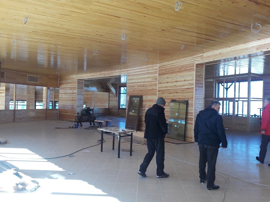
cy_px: 101
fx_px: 218
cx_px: 135
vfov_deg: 49.7
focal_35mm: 28
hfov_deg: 63.4
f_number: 1.9
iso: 40
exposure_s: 1/166
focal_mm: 3.7
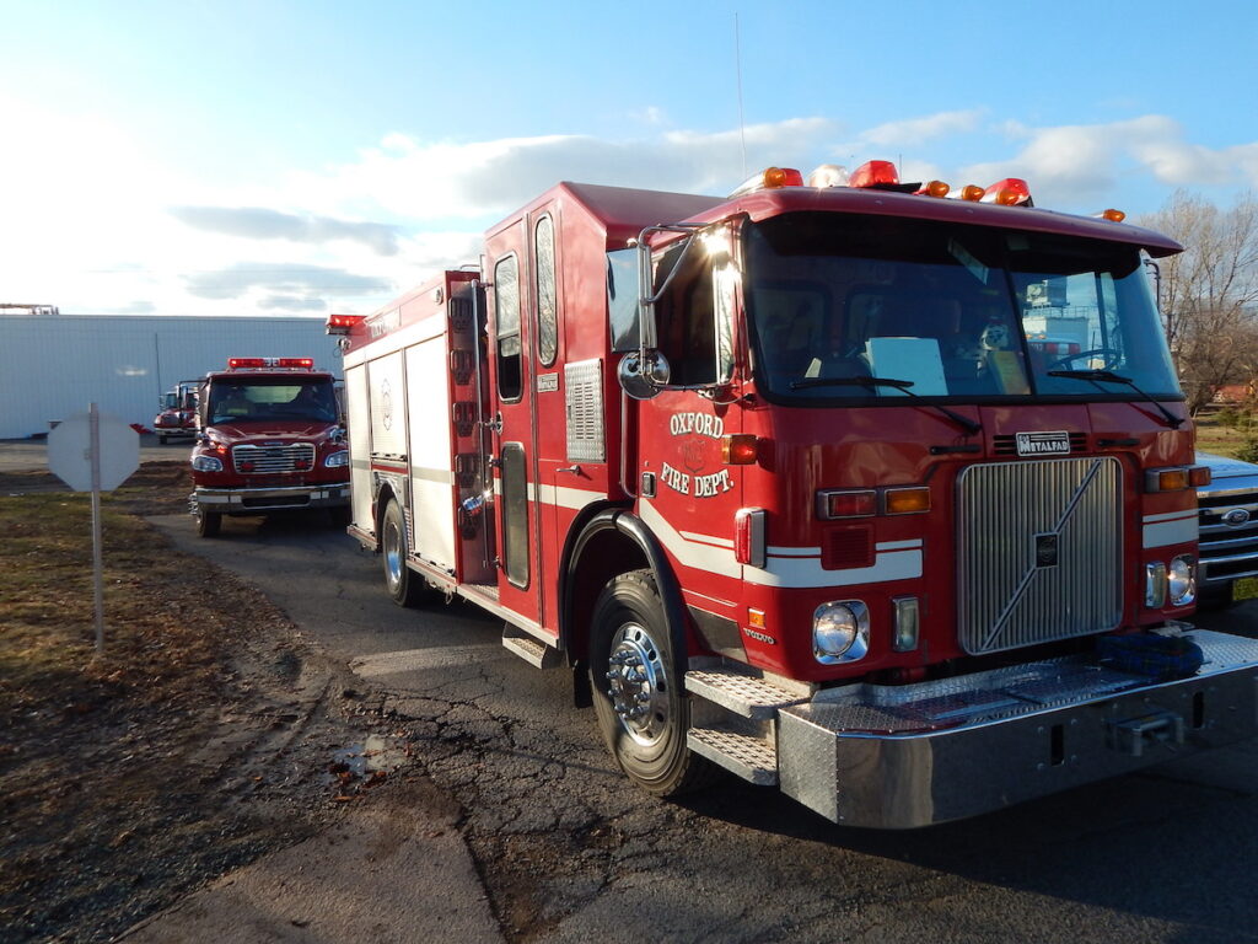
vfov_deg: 54.9
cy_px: 472
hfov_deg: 69.4
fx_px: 909
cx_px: 629
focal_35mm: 25
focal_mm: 4.5
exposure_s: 1/800
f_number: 3.1
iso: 125
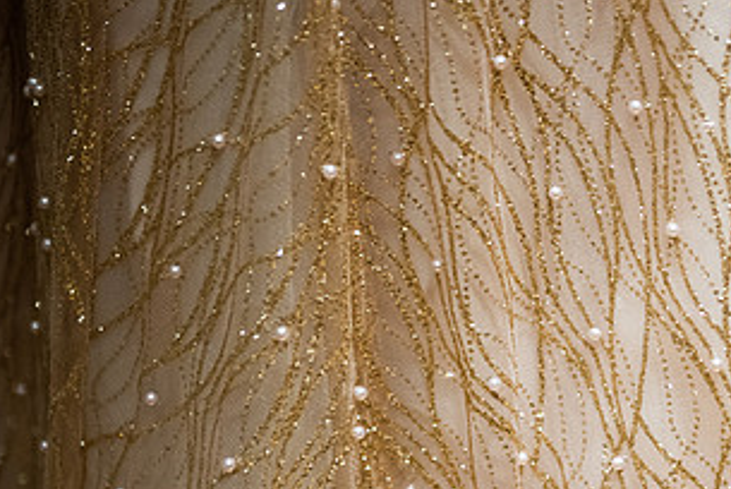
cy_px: 361
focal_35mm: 133
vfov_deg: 10.3
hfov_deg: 15.2
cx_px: 645
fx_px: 2703
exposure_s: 1/125
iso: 1250
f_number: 2.8
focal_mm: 70
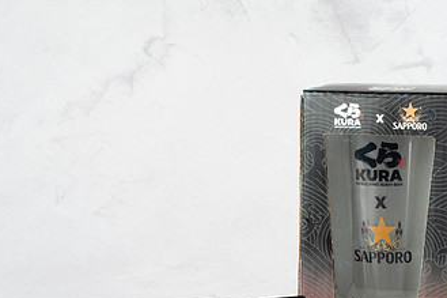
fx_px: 1117
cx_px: 332
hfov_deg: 22.4
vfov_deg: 15.1
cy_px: 242
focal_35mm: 90
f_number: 14
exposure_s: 1/100
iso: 250
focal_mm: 50
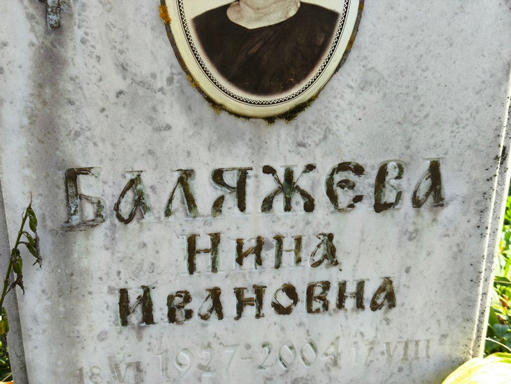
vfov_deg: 29.1
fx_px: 738
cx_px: 256
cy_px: 192
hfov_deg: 38.2
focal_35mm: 50
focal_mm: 4.71
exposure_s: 1/225
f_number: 1.7
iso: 50
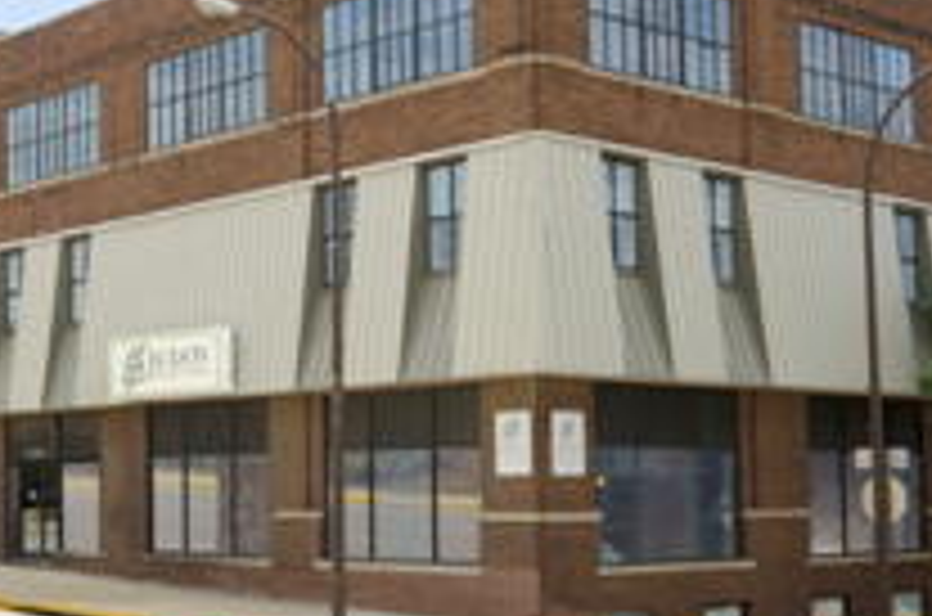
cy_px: 344
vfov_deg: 19.9
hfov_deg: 29.5
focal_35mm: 68
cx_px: 324
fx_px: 1758
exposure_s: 1/200
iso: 100
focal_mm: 21
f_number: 5.6
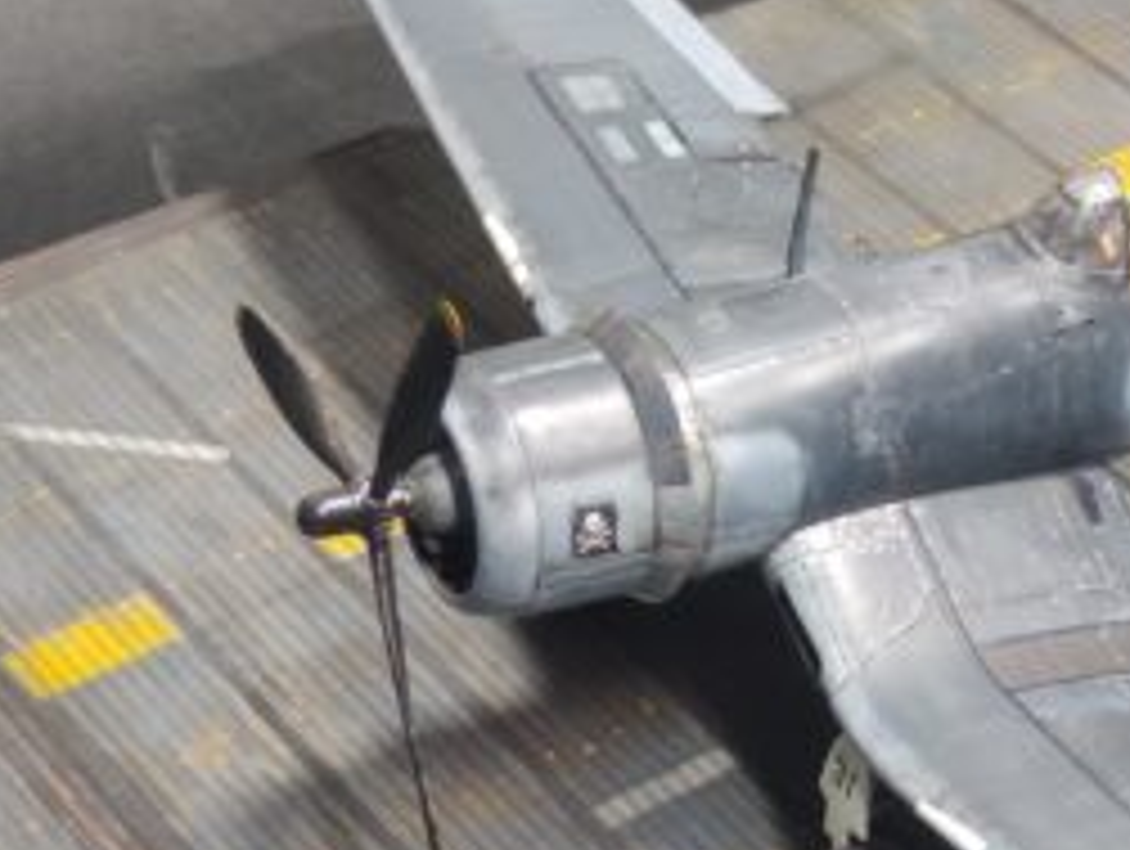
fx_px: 3956
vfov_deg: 12.2
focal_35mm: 121
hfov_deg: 16.2
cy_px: 749
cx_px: 718
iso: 336
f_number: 2.4
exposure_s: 1/50
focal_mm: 5.55
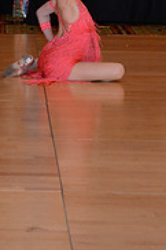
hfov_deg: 6.5
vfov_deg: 9.7
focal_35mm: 210
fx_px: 1455
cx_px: -29
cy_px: -62
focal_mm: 66
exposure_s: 1/200
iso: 2000
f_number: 4.5
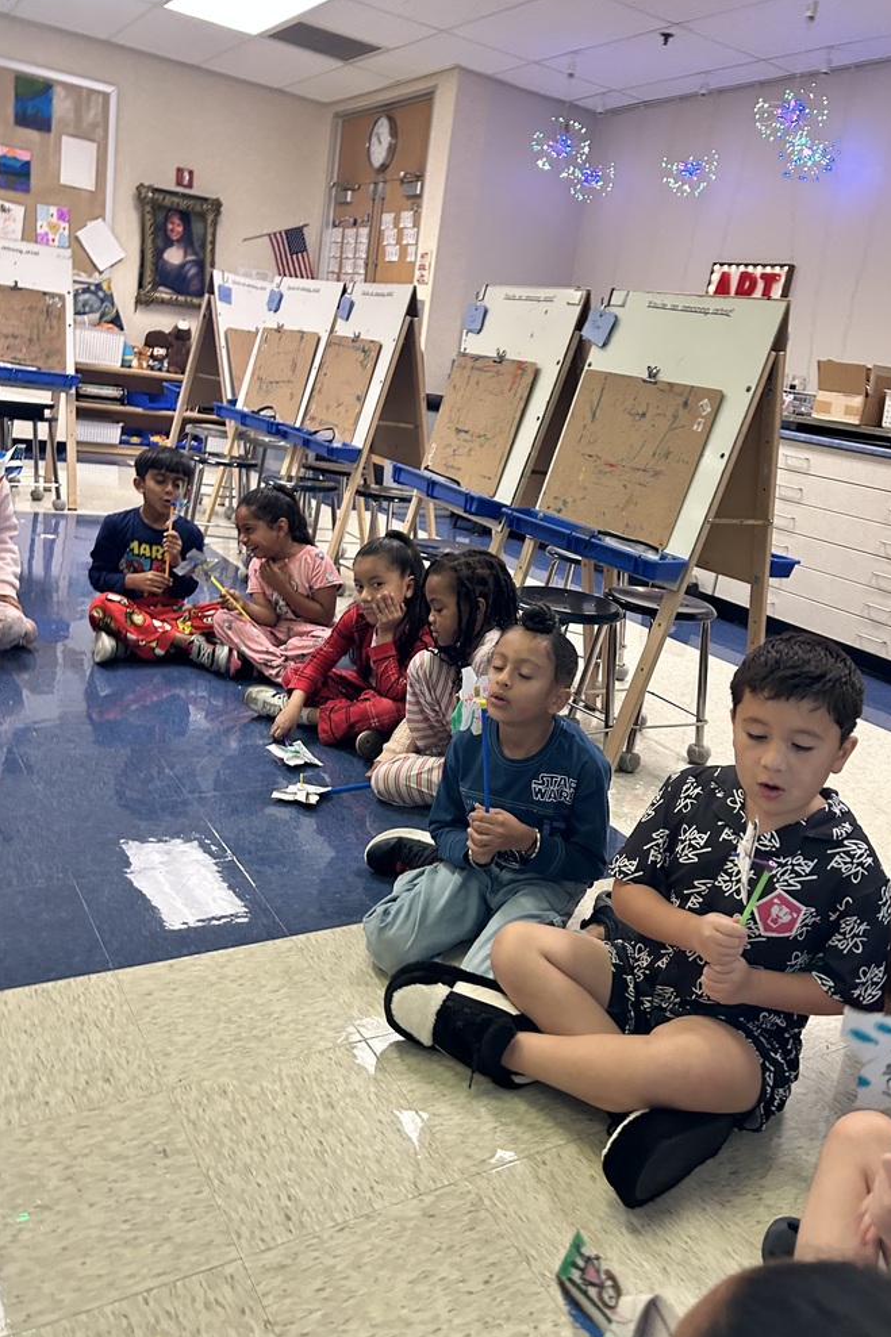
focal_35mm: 28
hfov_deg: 46.4
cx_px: 473
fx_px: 1040
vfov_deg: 65.5
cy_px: 658
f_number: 1.5
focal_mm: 5.7
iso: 320
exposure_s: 1/59
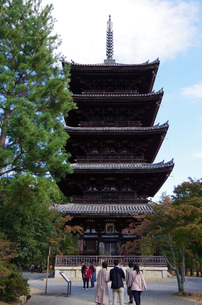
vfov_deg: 60.4
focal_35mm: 31
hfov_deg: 42.2
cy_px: 152
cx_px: 101
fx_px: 262
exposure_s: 1/160
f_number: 5.6
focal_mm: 21
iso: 200
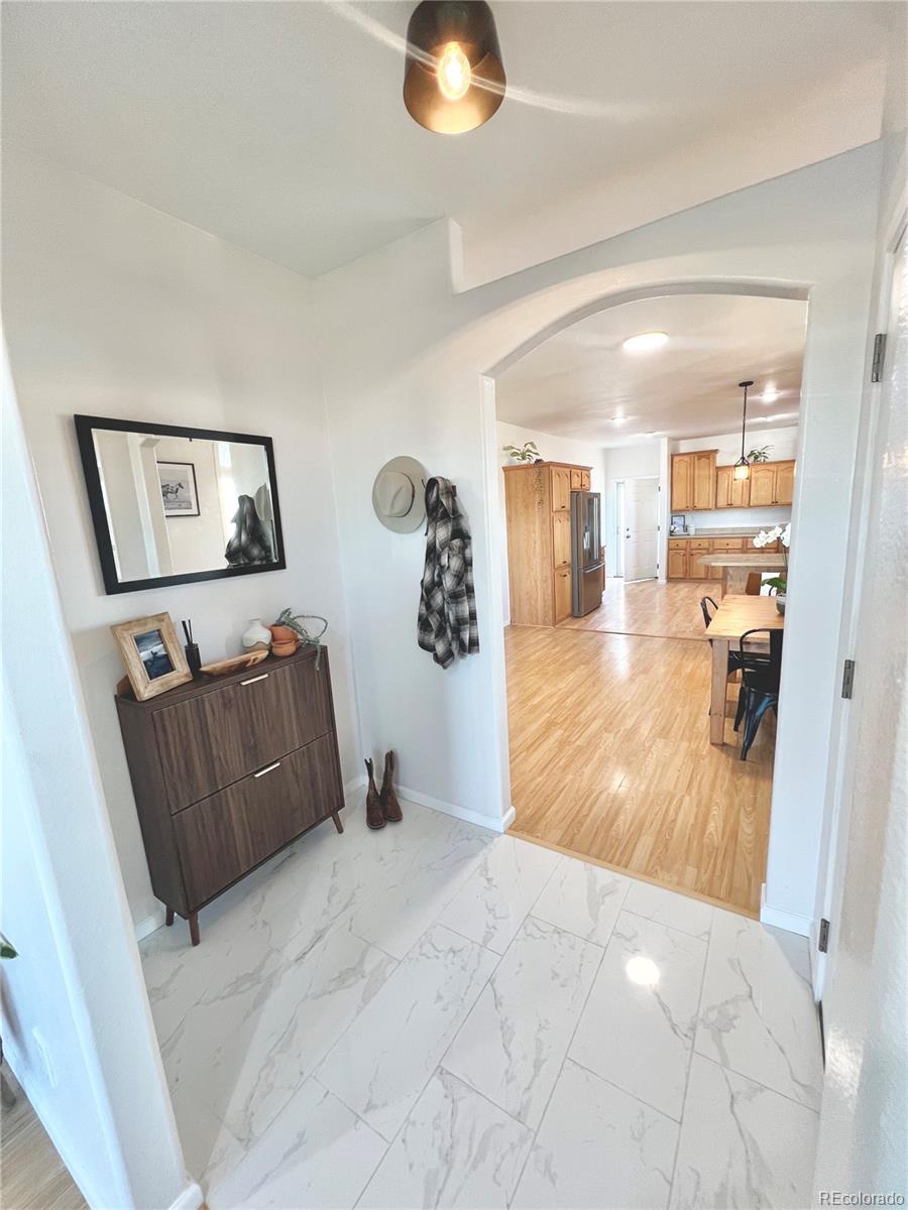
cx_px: 454
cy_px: 605
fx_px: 455
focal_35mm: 13
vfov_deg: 106.2
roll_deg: +3.9
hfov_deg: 89.9
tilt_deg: -10.7
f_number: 1.8
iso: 125
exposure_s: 1/60
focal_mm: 1.57
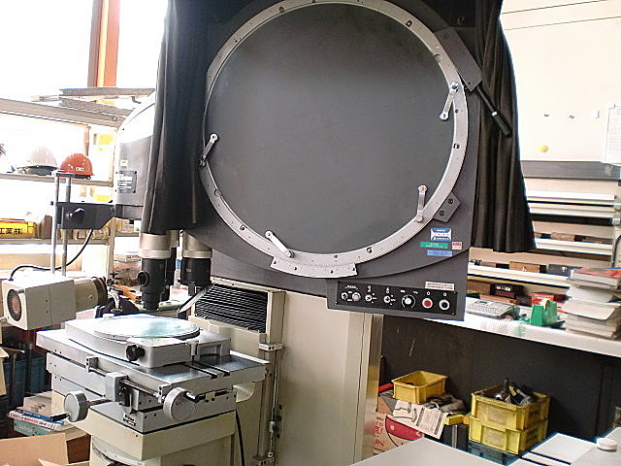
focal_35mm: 35
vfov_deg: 40.7
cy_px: 233
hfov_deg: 52.6
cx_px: 310
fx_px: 628
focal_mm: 6.3
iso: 250
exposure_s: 1/60
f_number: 3.1
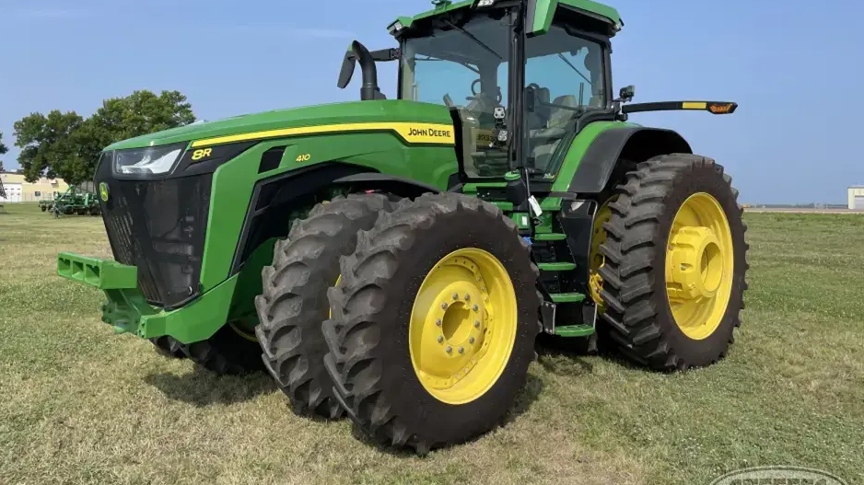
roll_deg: +0.5
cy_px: 197
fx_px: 664
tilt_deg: +0.5
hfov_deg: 66.1
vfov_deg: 40.0
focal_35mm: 29
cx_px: 428
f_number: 1.6
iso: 32
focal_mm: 4.2
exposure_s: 1/2747
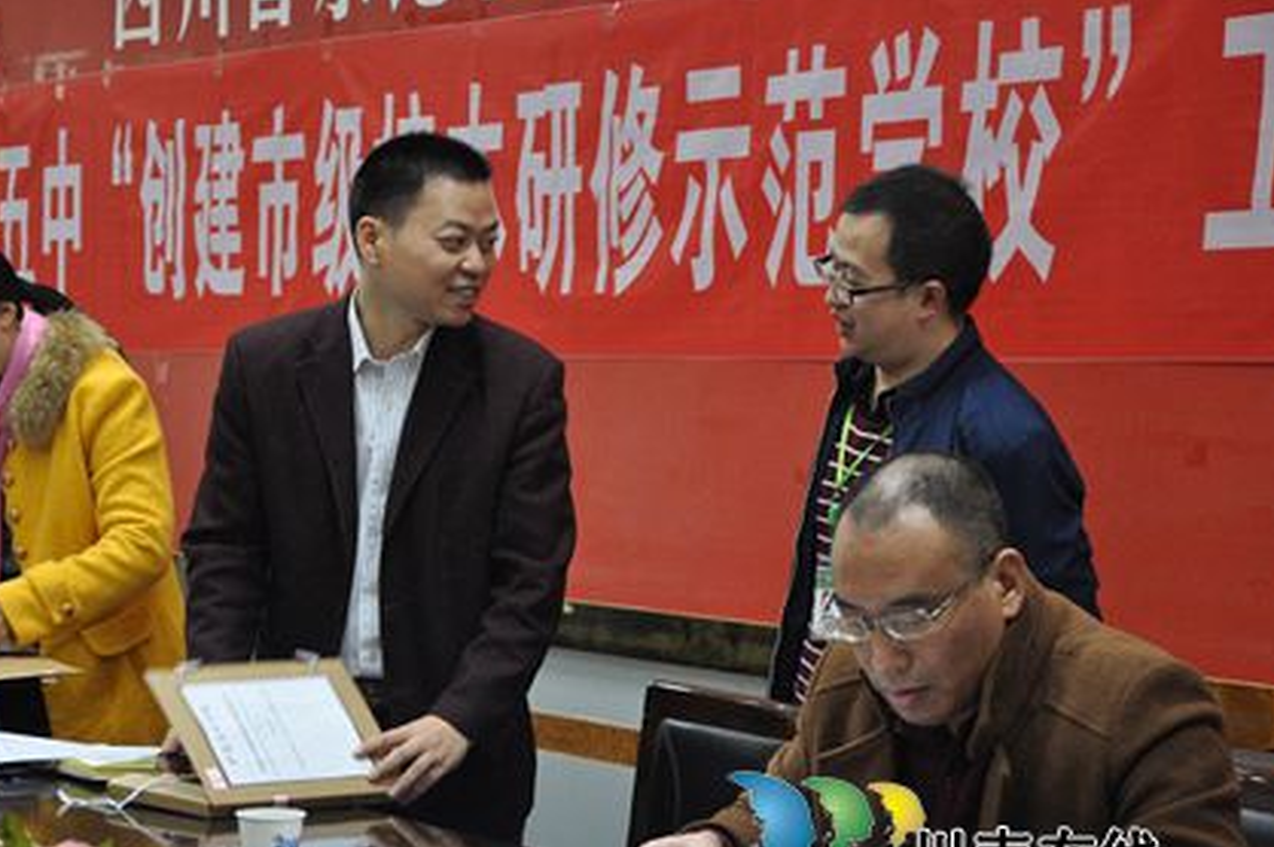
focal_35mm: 104
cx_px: 521
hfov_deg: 19.6
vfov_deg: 13.1
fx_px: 3677
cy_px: 478
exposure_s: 1/30
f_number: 5
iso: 1600
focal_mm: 58
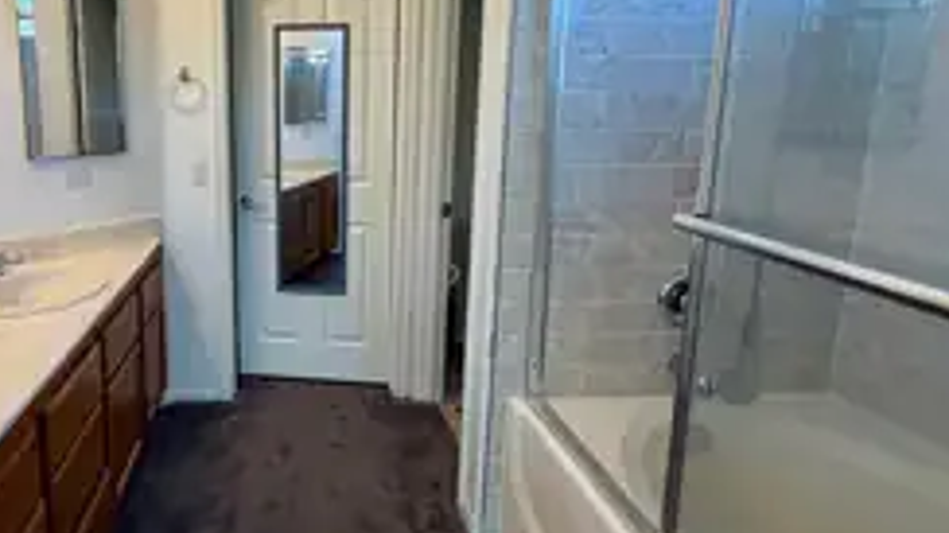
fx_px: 629
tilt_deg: -10.8
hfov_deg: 71.8
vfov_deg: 45.6
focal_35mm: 25
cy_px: 210
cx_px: 315
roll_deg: +0.1
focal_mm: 2.22
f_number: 2.2
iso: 160
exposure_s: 1/120
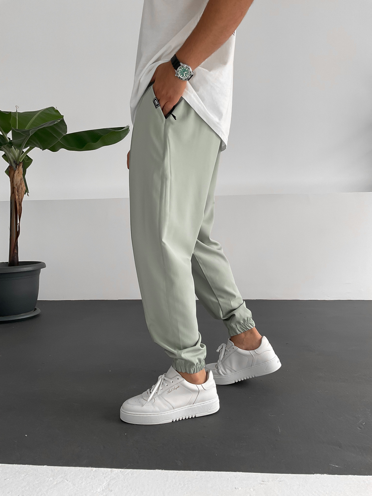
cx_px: 186
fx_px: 416
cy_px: 248
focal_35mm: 29
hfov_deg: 48.2
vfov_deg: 61.7
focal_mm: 3
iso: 50
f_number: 1.8
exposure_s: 1/120
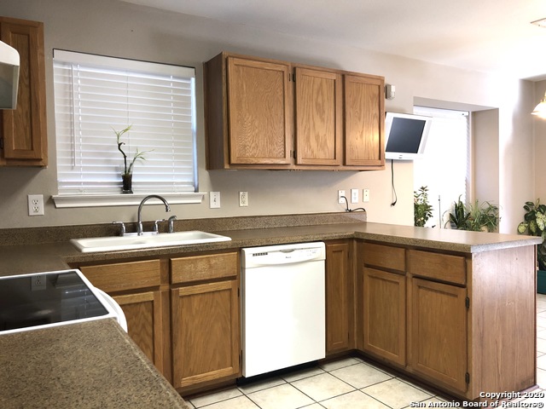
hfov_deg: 63.4
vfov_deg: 49.7
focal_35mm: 28
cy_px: 204
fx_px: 442
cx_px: 273
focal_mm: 4
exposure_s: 1/30
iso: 40
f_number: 1.8
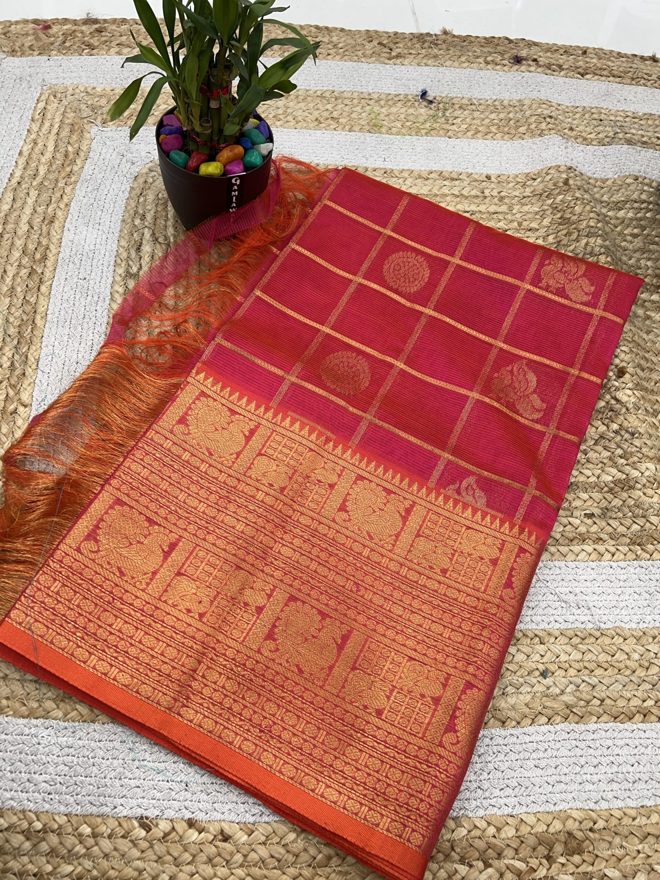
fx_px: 661
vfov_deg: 67.3
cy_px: 440
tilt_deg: -61.2
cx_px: 330
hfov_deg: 53.1
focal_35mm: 26
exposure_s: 1/100
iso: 50
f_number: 1.5
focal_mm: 5.7
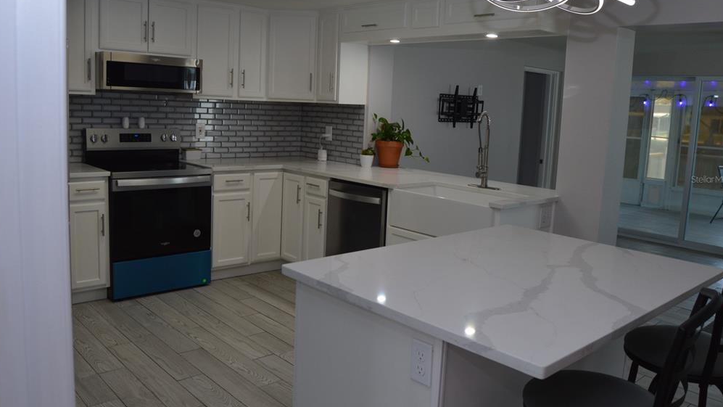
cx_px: 361
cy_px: 179
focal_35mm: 29
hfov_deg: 66.1
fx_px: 556
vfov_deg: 40.1
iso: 400
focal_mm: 18
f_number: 5.6
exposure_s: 1/125
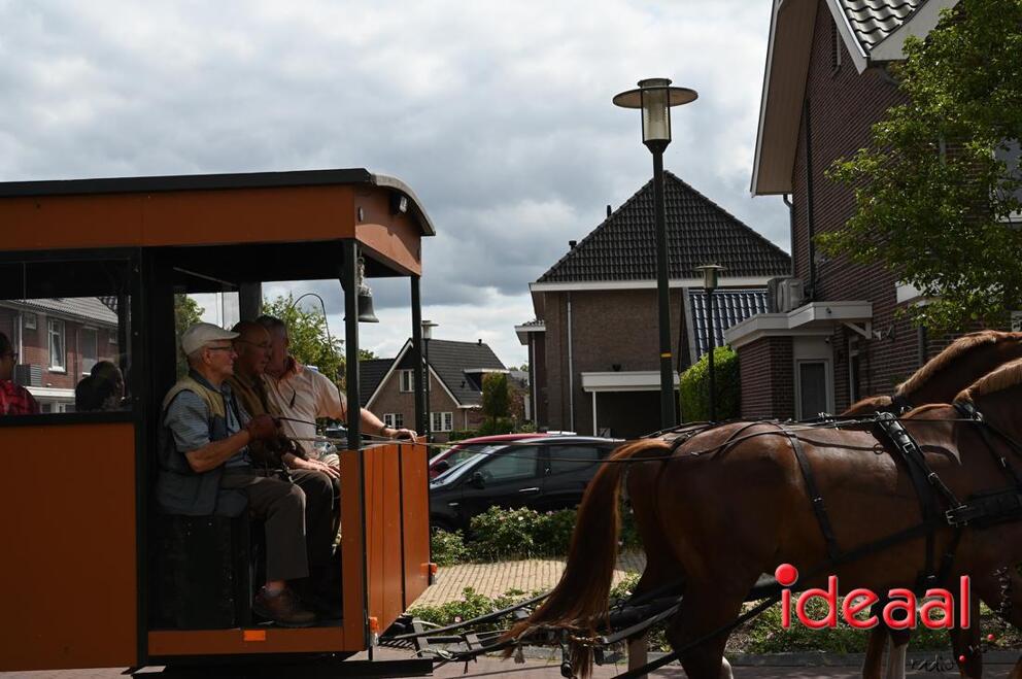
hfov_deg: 38.2
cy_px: 340
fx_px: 1475
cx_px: 511
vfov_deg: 25.9
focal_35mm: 52
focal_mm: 52
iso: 640
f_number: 14
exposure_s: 1/640
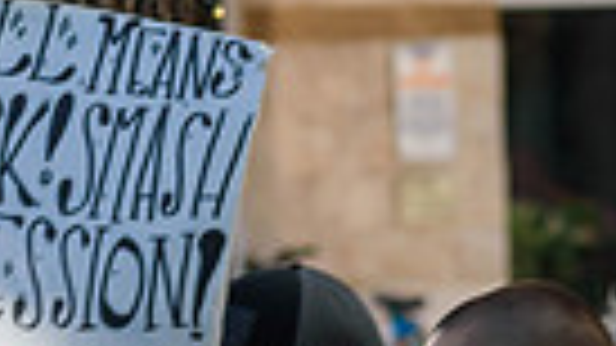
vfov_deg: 1.6
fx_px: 12166
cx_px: 270
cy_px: 528
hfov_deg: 2.9
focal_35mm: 745
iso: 400
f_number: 5
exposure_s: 1/400
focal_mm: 112
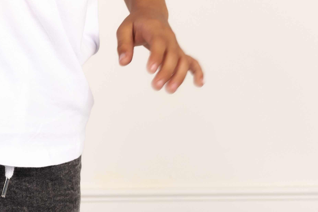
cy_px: -112
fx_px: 1254
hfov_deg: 14.2
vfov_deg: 9.4
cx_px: -10
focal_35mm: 142
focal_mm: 44
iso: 125
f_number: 5.6
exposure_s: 1/125
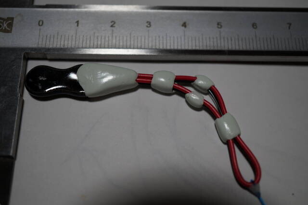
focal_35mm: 45
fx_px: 385
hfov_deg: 43.7
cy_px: 102
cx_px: 154
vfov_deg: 29.8
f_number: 4
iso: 250
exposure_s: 1/60
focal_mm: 30
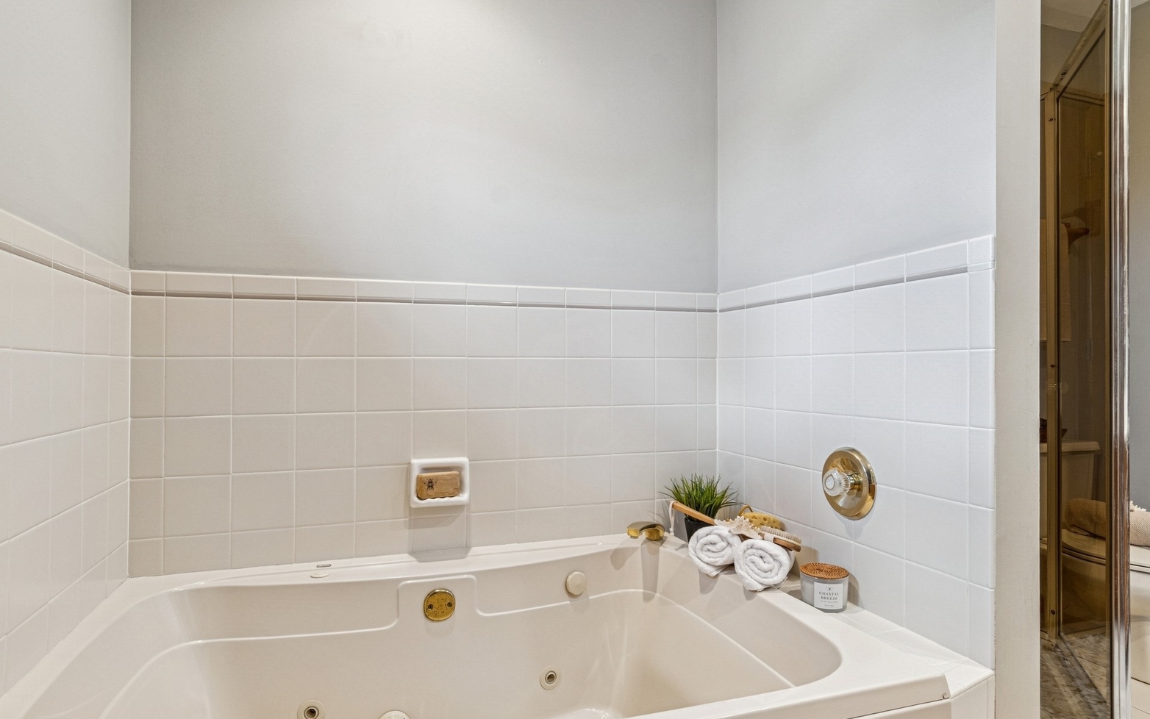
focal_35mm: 19
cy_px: 371
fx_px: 596
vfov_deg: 62.2
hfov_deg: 88.0
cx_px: 568
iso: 200
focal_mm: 12
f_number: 8
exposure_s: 1/2.5
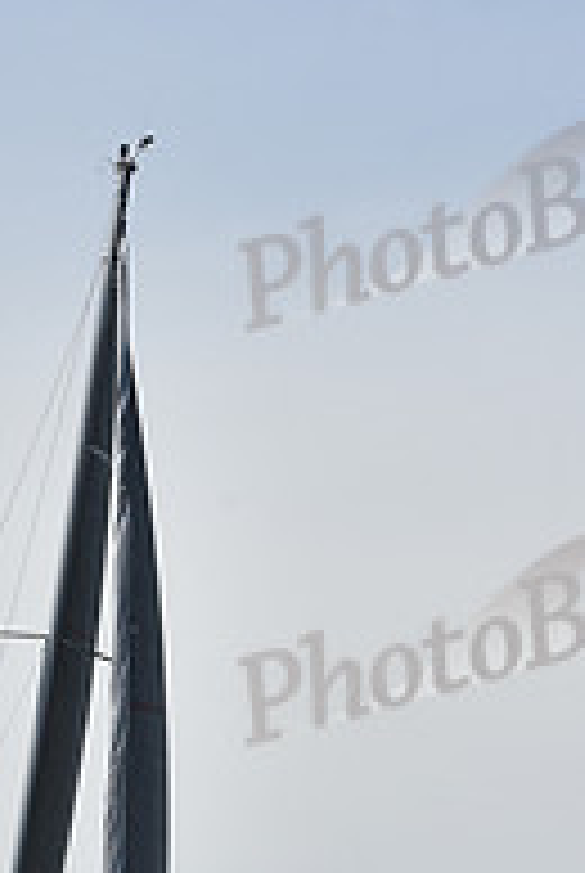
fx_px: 5805
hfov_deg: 5.8
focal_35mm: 239
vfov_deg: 8.5
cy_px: 927
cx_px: 7
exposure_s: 1/800
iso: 200
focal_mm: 80
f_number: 9
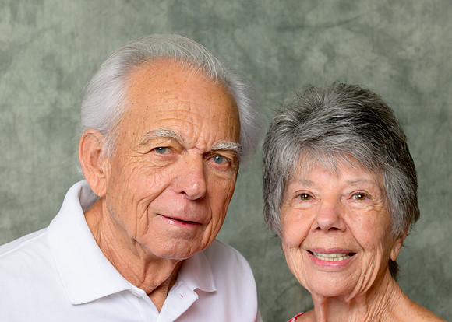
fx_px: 1457
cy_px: 238
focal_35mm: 114
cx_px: 223
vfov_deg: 12.6
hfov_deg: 17.6
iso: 400
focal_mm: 58
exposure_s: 1/125
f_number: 10
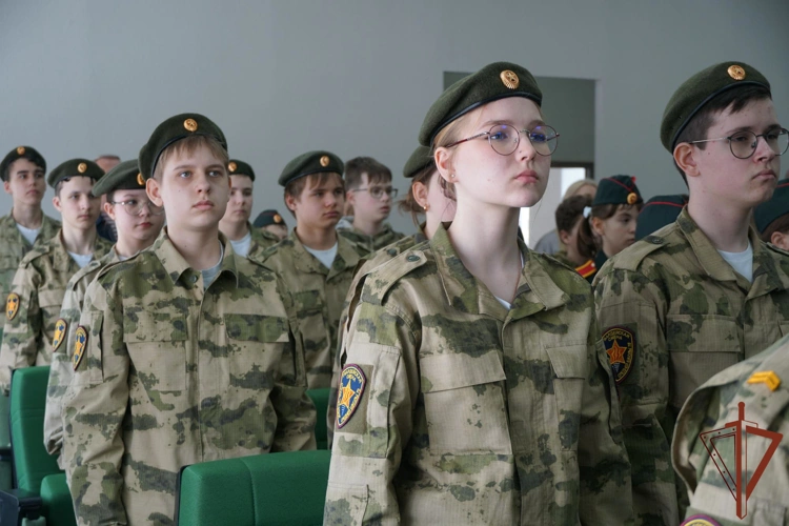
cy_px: 263
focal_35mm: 63
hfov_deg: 31.9
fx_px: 1381
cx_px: 394
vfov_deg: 21.6
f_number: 5
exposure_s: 1/160
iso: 500
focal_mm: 42
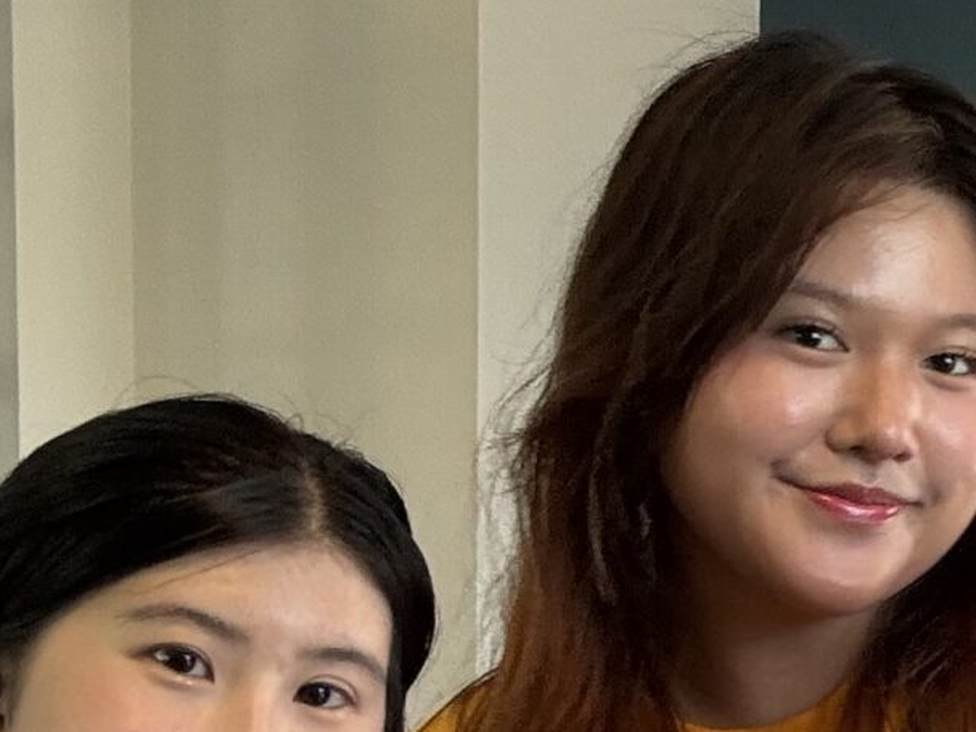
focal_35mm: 97
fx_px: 2734
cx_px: 1335
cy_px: 570
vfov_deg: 15.2
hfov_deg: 18.5
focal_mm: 2.69
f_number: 1.9
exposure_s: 1/60
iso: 80
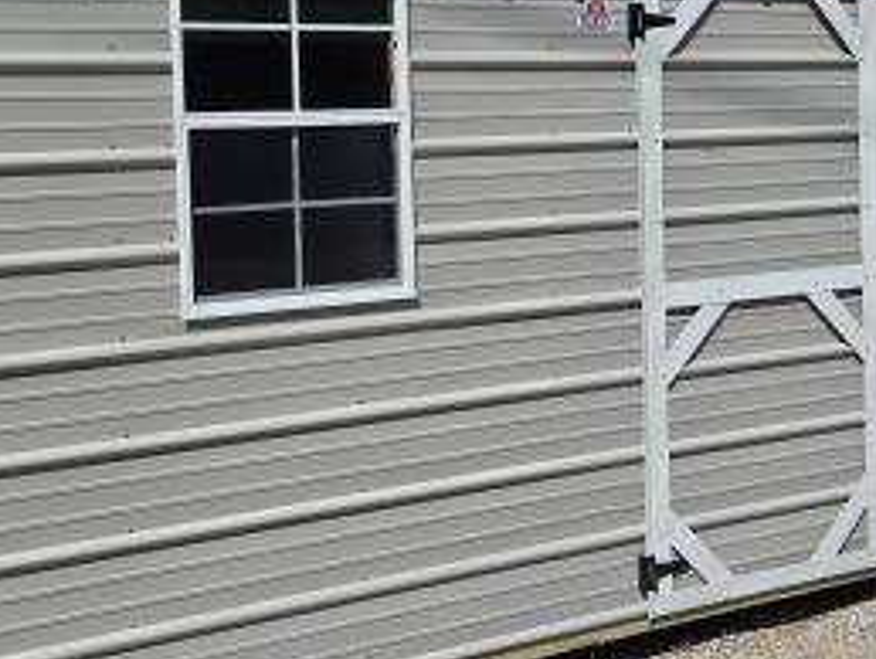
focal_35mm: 57
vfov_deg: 25.4
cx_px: 482
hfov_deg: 33.7
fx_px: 1444
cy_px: 173
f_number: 1.8
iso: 25
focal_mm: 5.4
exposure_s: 1/4557
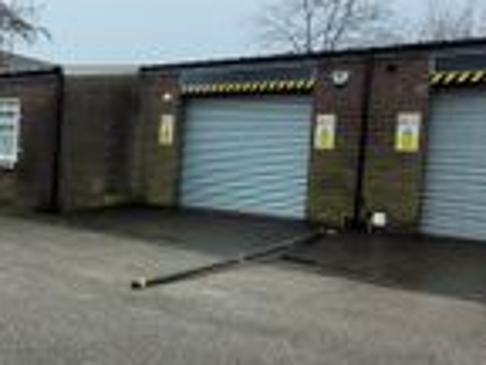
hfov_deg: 47.7
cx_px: 78
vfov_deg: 39.6
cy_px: 199
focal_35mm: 36
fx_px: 505
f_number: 2.2
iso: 40
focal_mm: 1.74
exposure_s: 1/217
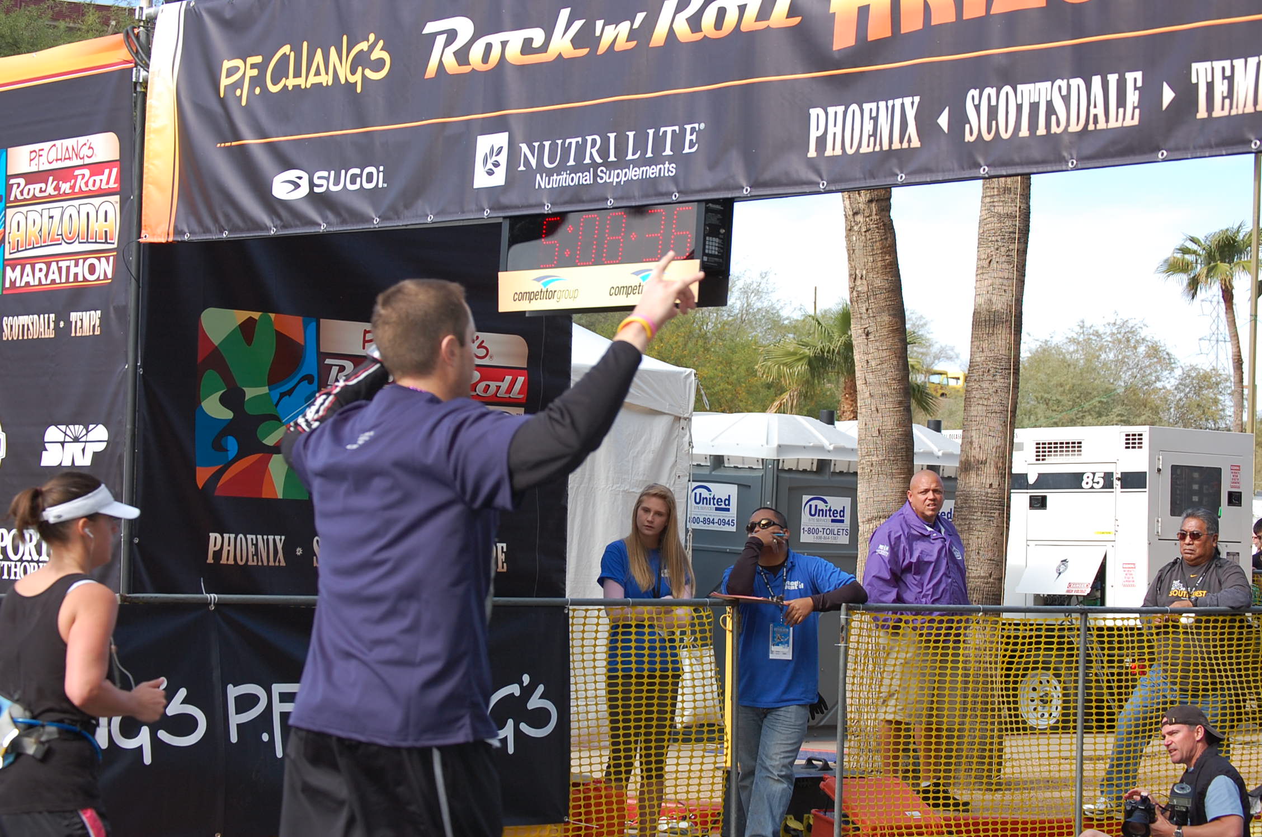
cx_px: 631
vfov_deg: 16.5
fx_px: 2887
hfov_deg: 24.7
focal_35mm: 82
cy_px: 418
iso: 320
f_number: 5.6
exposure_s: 1/500
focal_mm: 55
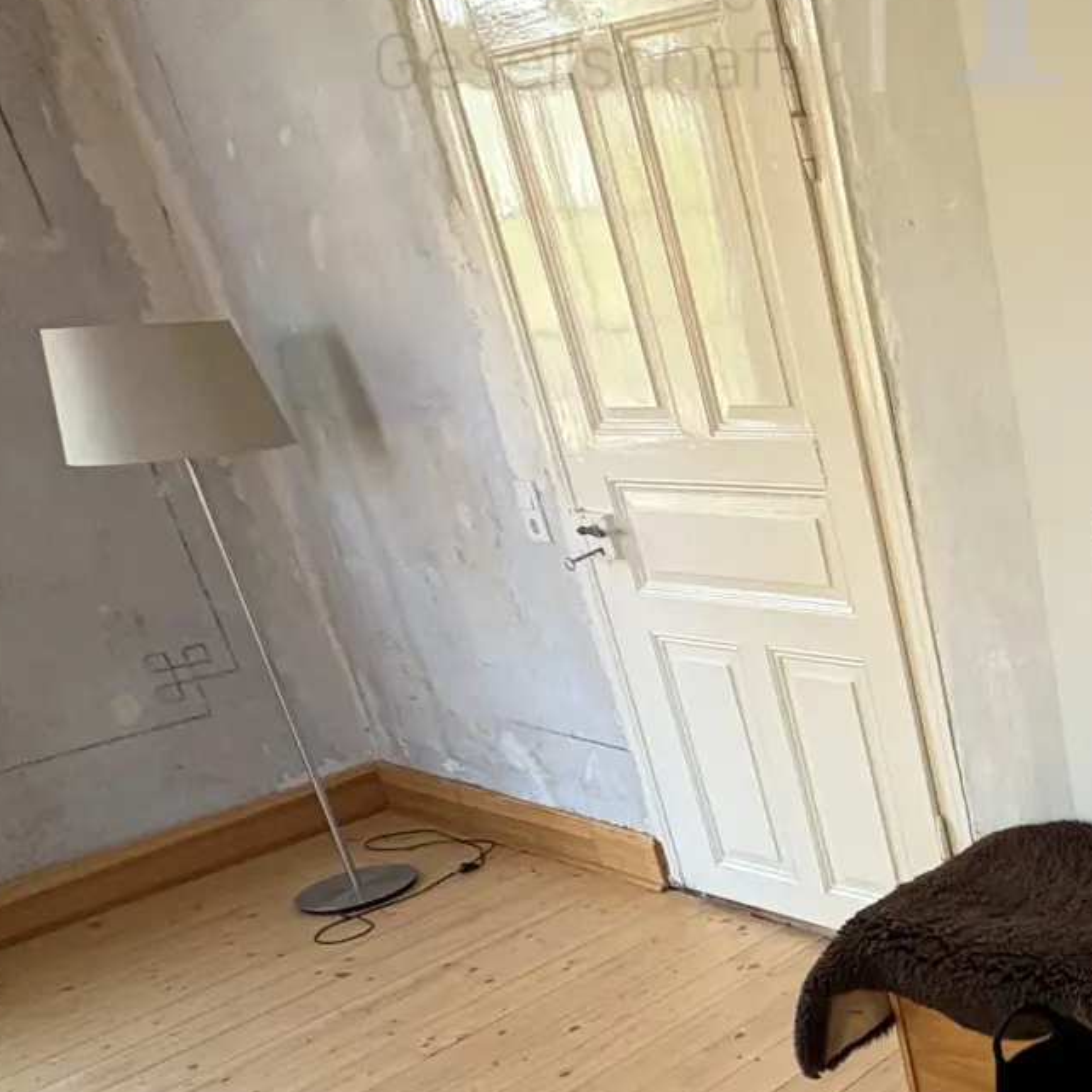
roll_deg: +2.2
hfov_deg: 34.9
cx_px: 1335
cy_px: 818
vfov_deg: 43.5
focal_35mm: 37
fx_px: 1321
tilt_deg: -23.3
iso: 320
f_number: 2.2
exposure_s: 1/60
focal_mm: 2.22
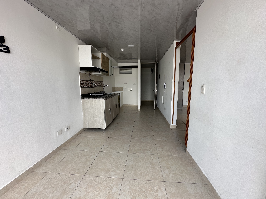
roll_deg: -0.9
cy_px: 100
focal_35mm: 14
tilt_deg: -7.8
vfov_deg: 85.7
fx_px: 108
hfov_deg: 102.1
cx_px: 133
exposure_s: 1/99
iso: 50
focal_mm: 2.22
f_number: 2.2
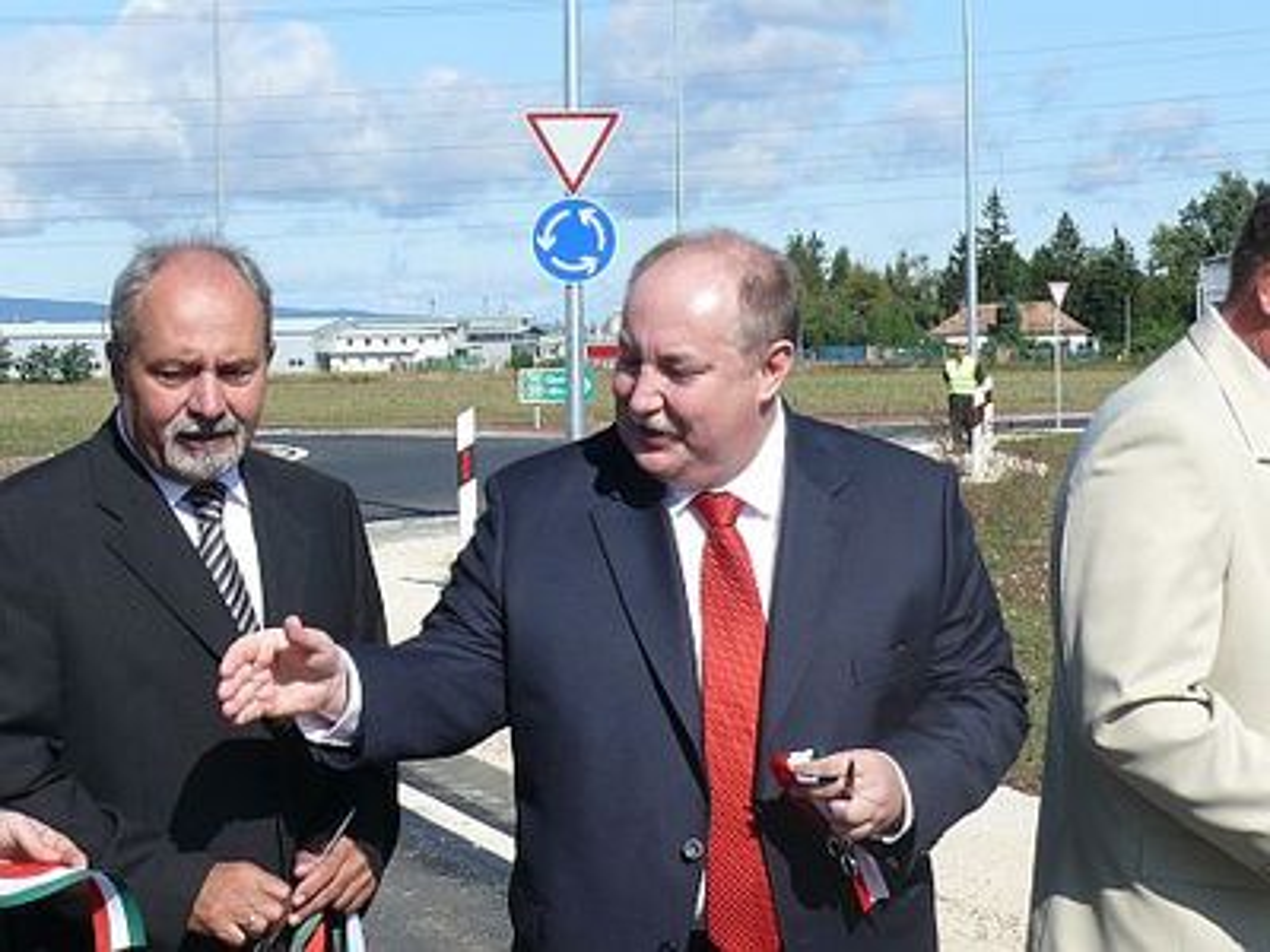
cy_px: 476
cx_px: 635
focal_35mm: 95
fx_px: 3485
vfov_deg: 15.6
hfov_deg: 20.7
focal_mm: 13
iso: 100
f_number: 6.3
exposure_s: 1/400
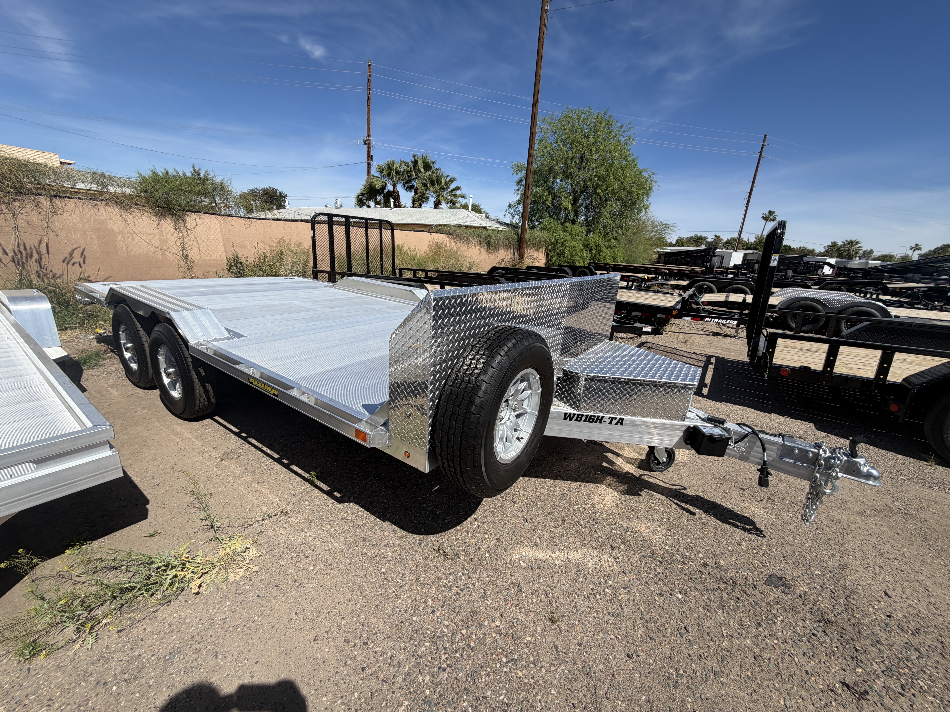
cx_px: 475
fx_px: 384
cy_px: 356
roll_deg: -3.6
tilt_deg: -15.5
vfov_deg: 85.7
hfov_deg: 102.1
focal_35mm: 14
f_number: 2.2
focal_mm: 2.22
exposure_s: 1/1068
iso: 20
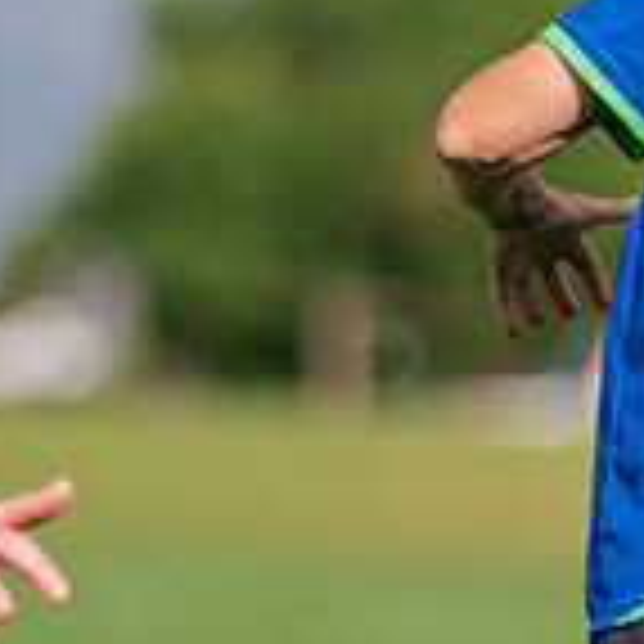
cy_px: 456
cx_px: 741
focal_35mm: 806
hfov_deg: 2.2
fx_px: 16965
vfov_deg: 2.2
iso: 500
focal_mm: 171
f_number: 2.8
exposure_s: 1/10000
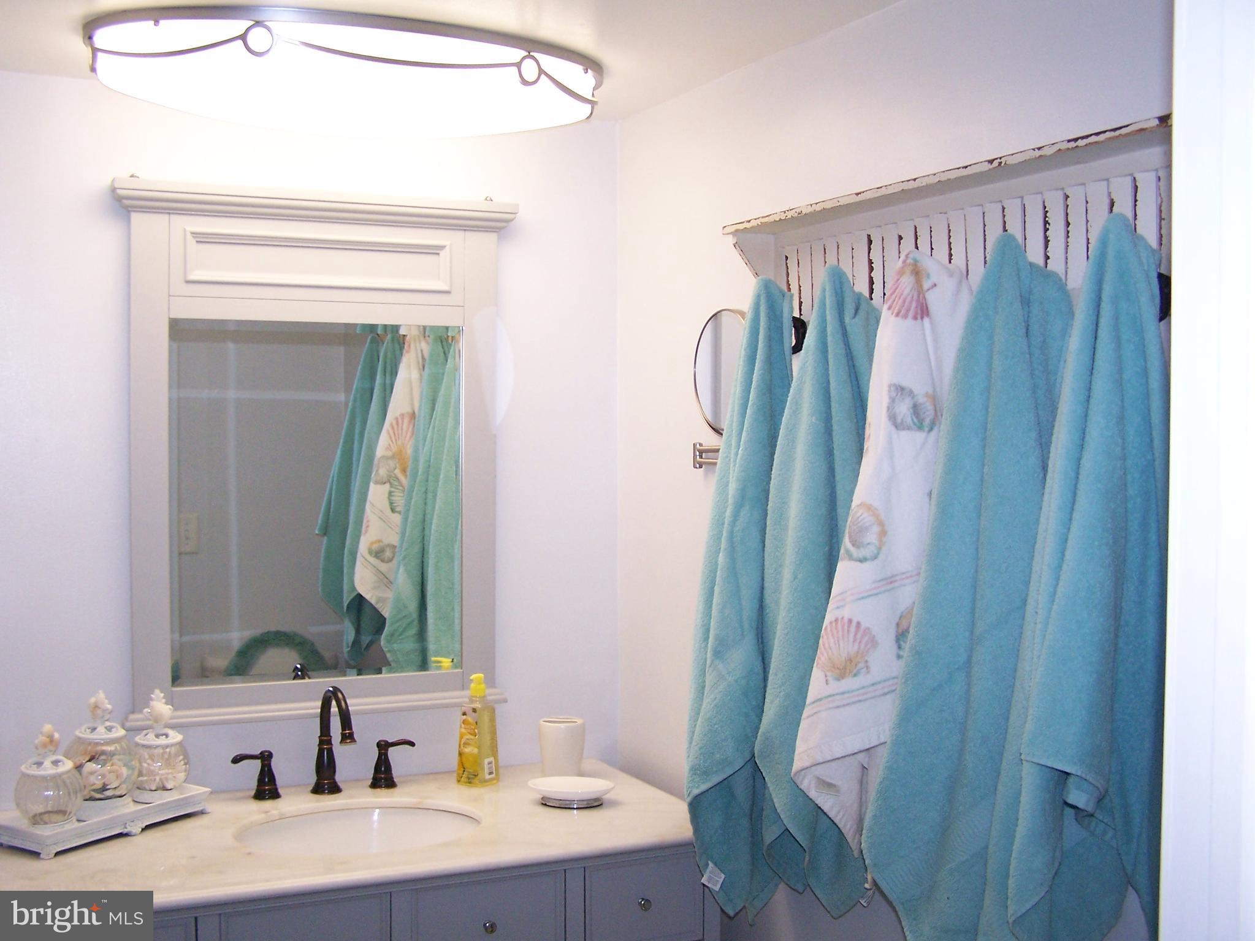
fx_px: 1378
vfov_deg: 37.7
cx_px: 628
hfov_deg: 49.0
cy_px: 470
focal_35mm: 38
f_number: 2.8
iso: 140
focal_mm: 6.3
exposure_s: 1/60
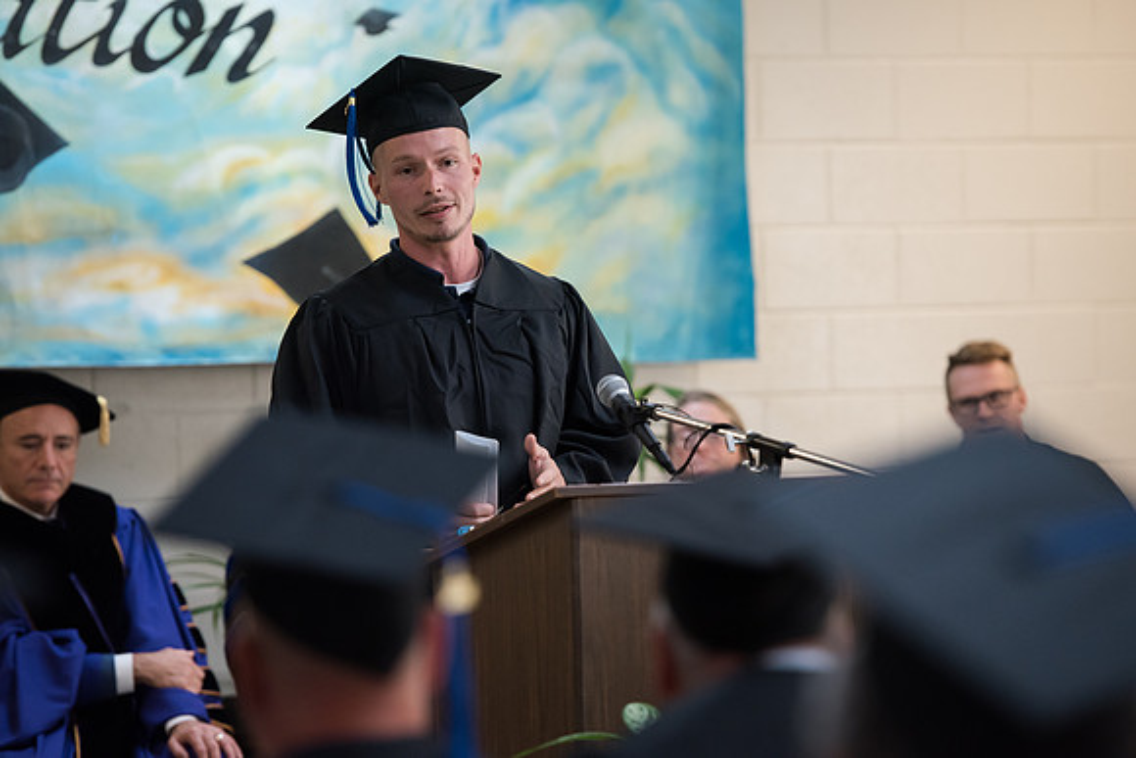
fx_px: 5208
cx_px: 568
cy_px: 379
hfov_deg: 12.4
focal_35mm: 165
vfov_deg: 8.3
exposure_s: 1/200
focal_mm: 165
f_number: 3.5
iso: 3200
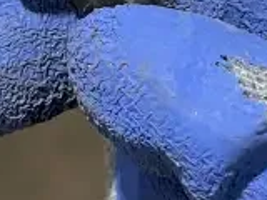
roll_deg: +5.6
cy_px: -181
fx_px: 1018
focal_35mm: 132
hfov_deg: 14.9
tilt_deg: -43.3
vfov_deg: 10.4
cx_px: 132
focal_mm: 4.2
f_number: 1.6
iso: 250
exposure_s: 1/60
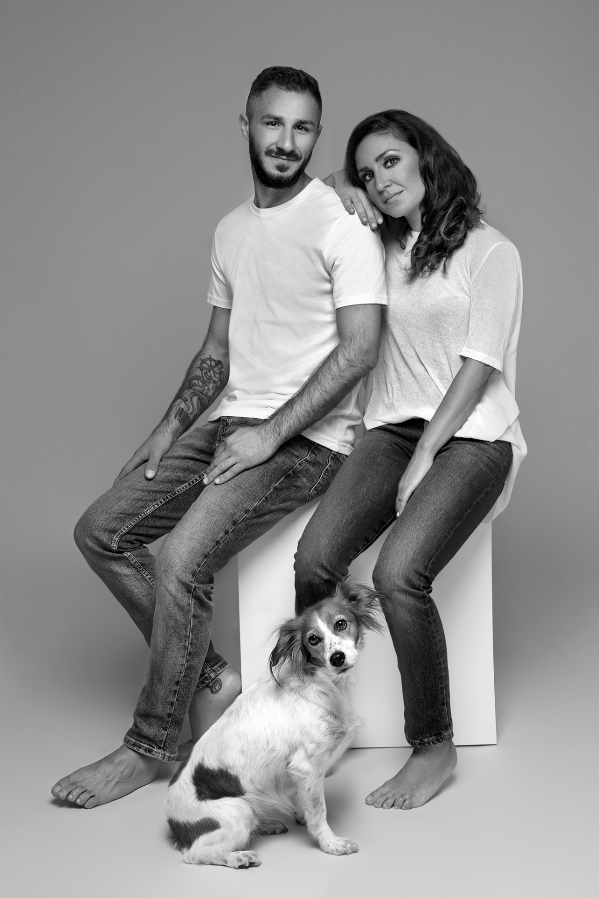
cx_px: 300
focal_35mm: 50
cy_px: 449
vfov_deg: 39.6
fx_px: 1247
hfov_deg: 27.0
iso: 100
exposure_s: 1/200
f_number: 8
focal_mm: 50
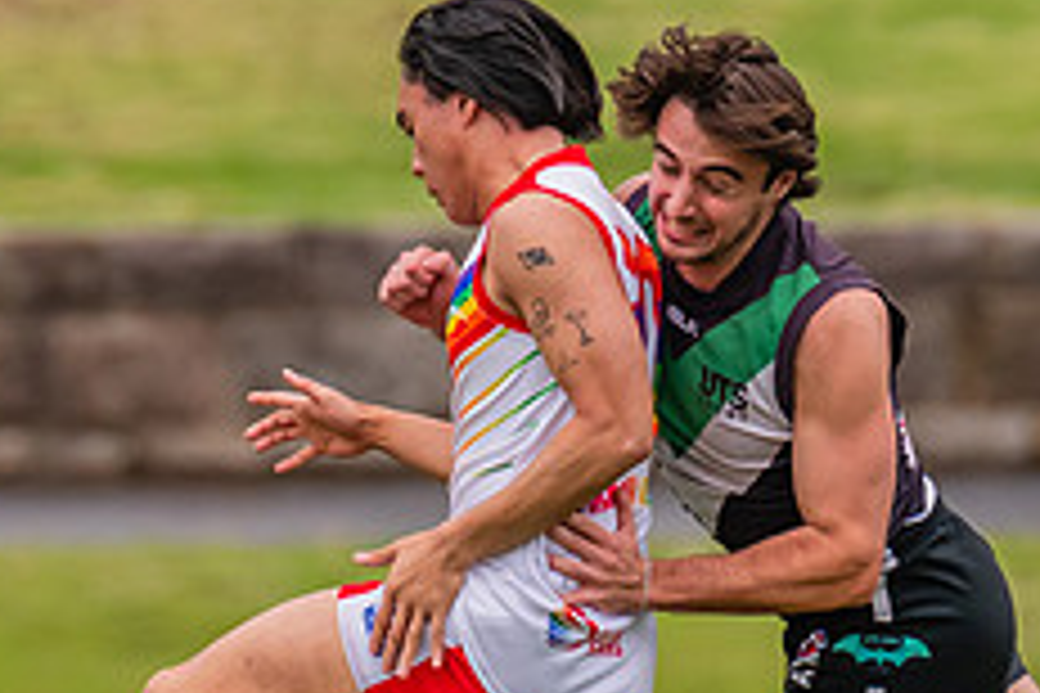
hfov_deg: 1.1
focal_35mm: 1964
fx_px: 56733
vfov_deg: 0.7
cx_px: 562
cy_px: 564
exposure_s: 1/1000
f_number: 6.3
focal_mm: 420
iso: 800
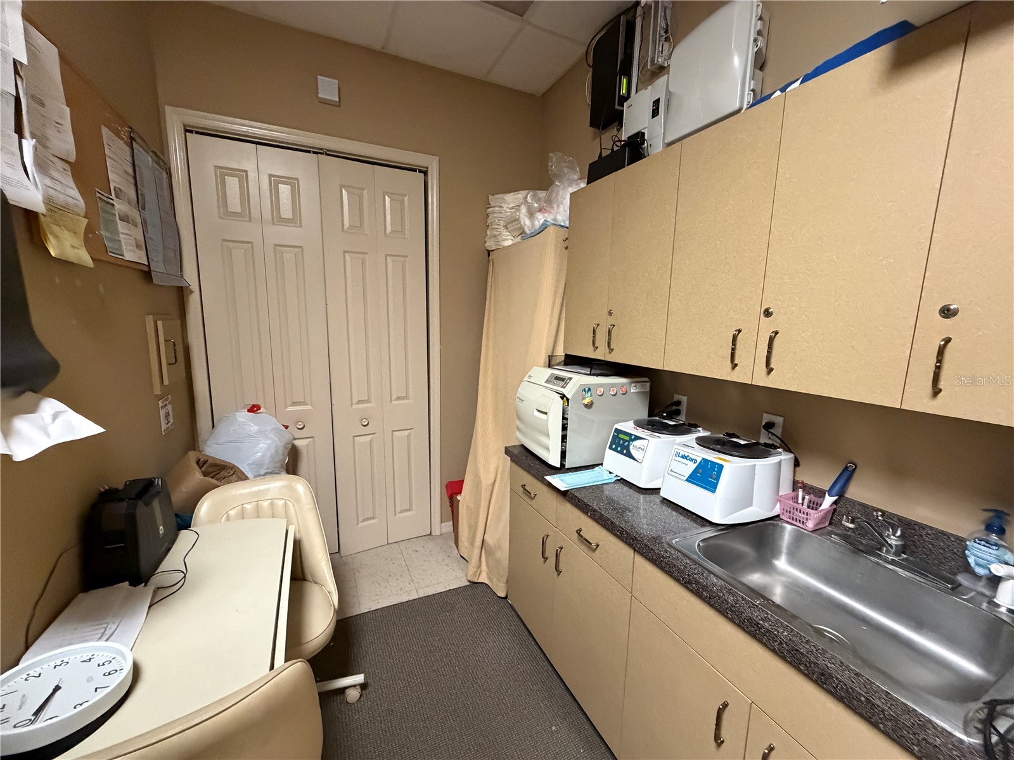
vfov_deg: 85.7
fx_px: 410
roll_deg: -1.7
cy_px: 380
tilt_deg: -9.3
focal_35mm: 14
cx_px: 507
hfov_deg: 102.1
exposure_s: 1/60
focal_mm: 2.22
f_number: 2.2
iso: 800
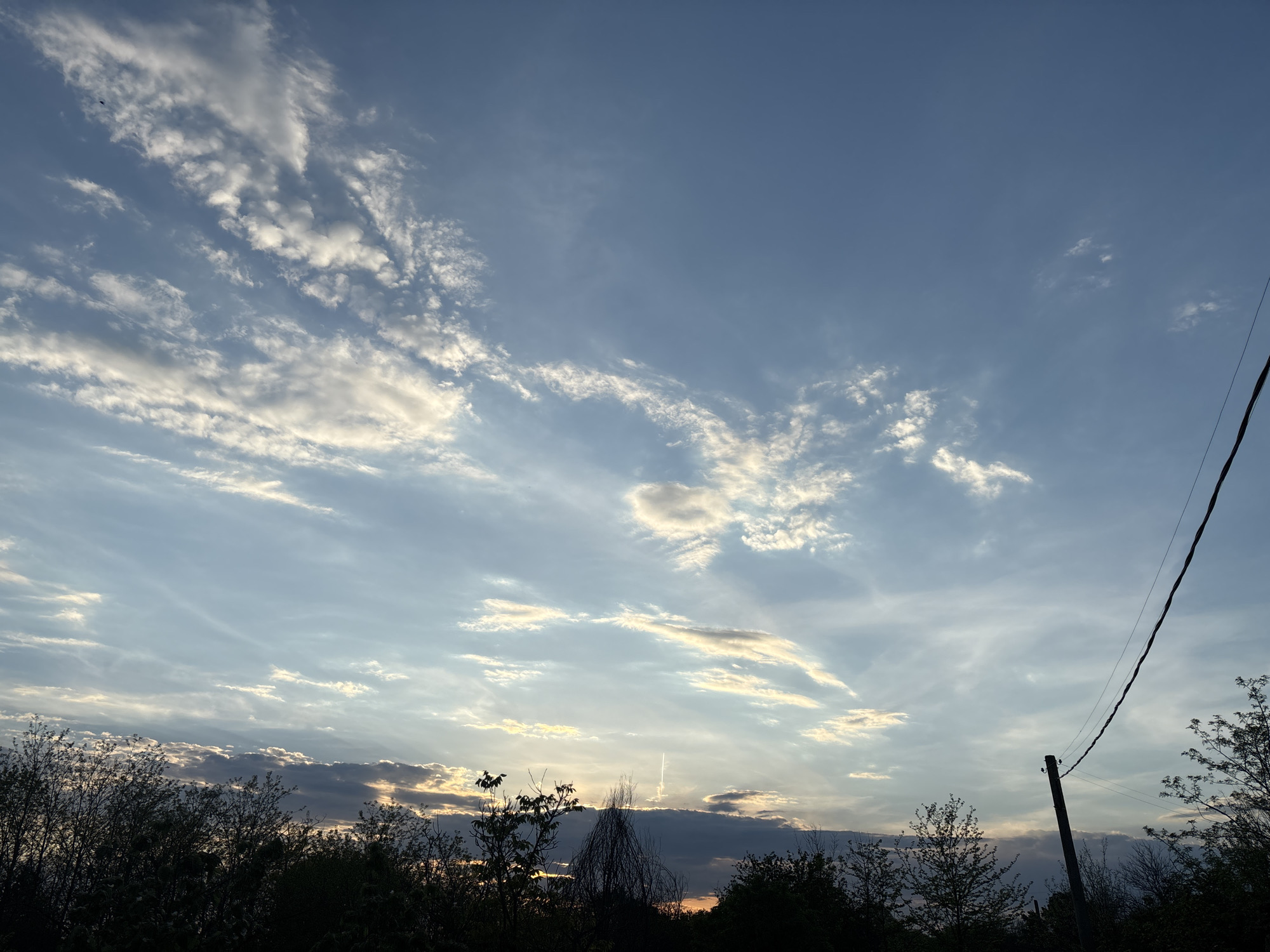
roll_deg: -2.6
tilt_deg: +26.4
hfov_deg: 67.3
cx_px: 635
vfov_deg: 53.1
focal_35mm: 26
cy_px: 476
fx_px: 954
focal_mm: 5.96
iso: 50
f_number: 1.6
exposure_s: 1/5076
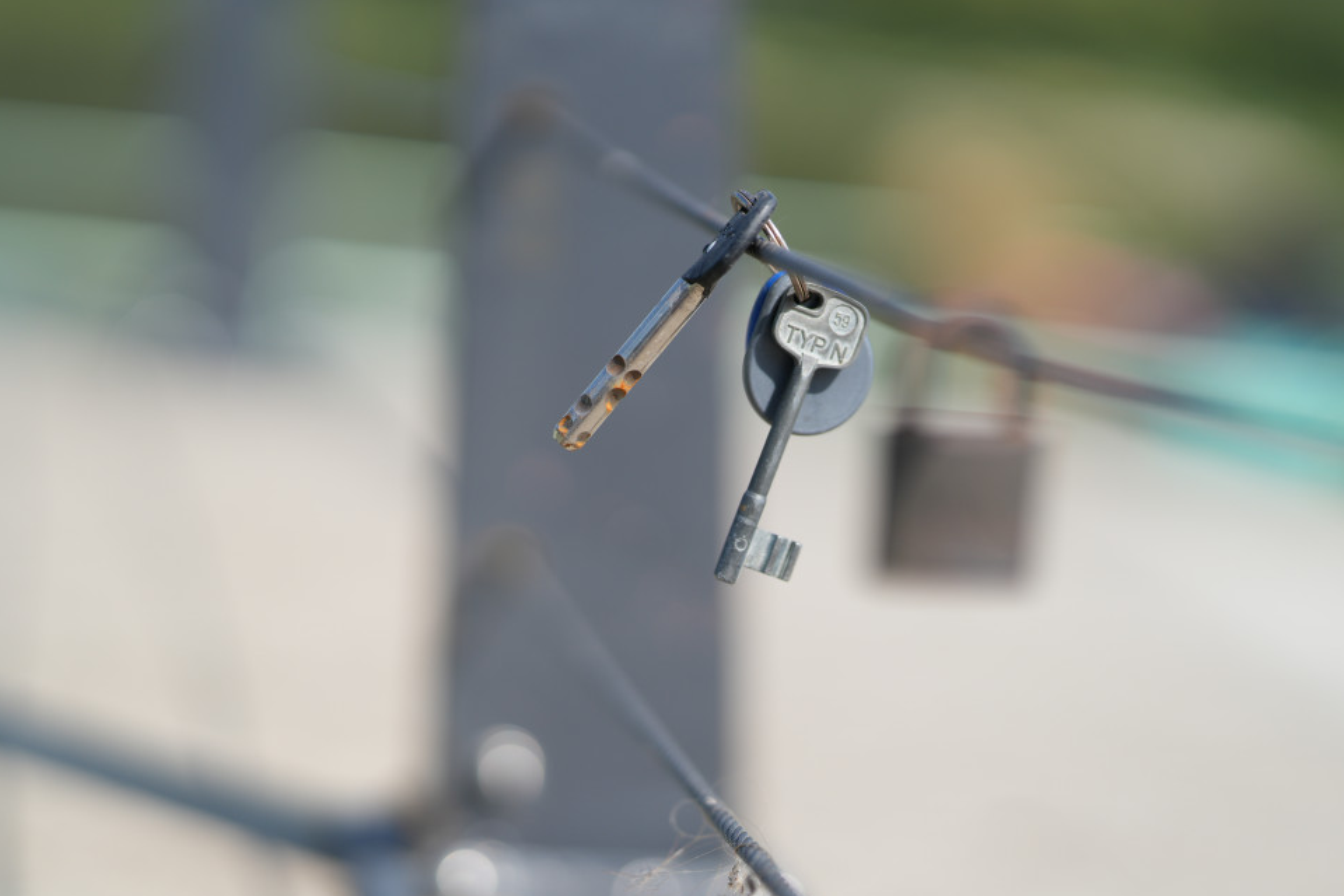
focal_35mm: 94
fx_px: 3509
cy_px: 480
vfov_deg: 14.5
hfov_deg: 21.7
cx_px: 662
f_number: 1.4
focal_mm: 85
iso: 100
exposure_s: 1/5000
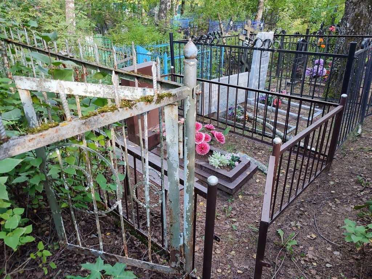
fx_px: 269
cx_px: 186
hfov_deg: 69.4
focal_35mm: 25
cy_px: 140
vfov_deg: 54.9
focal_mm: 6.04
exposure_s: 1/33
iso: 97
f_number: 1.9
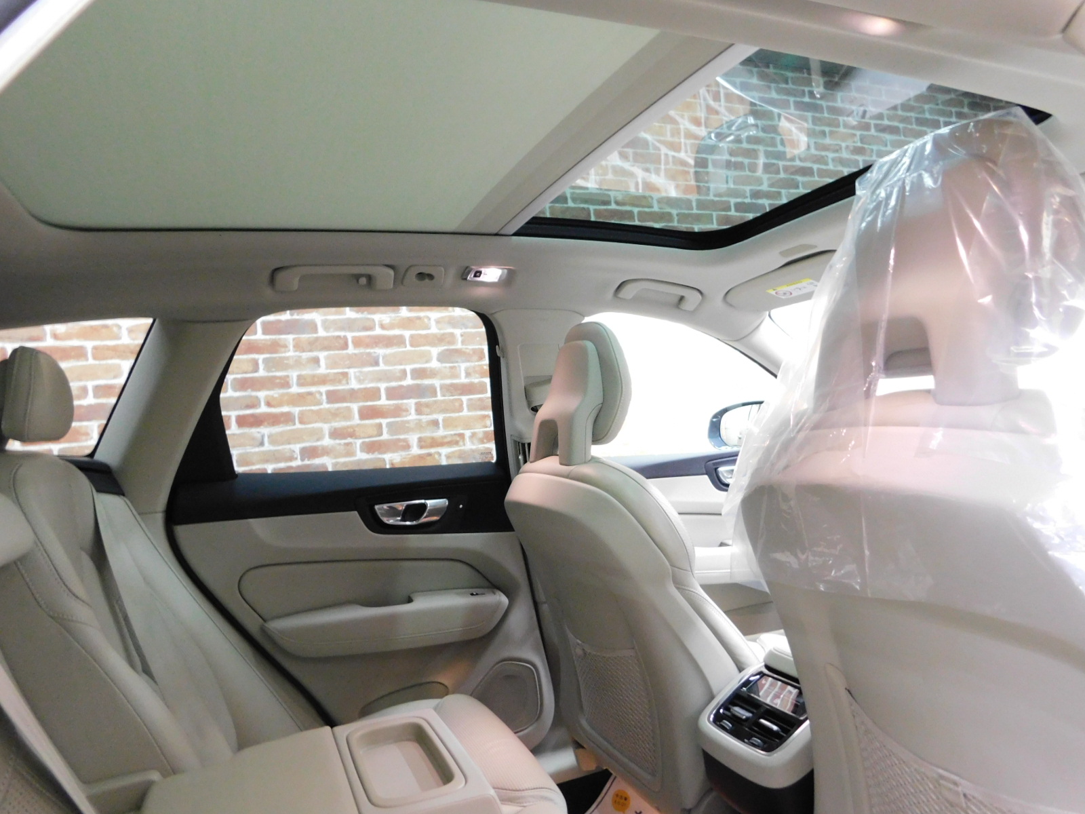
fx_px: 721
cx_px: 542
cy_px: 407
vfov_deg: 58.9
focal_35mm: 23
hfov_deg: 73.9
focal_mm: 4
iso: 500
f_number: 3
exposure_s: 1/8
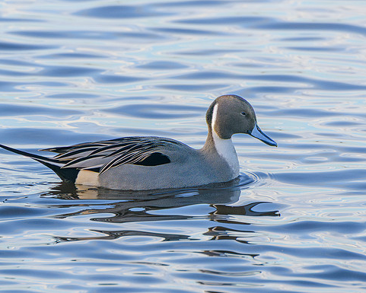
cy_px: 147
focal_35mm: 780
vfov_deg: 2.0
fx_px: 8451
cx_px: 97
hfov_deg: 2.5
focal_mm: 400
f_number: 8
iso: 1600
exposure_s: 1/1250
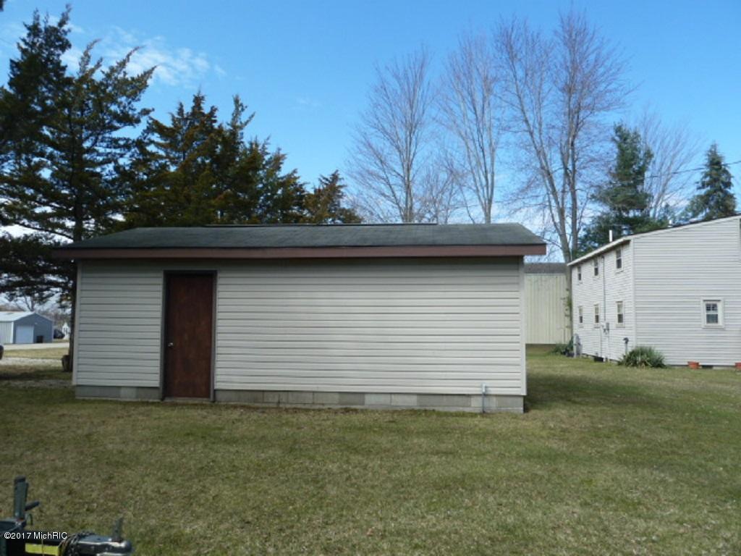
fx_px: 535
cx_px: 370
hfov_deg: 69.4
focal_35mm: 25
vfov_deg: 54.9
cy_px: 278
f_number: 4
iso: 80
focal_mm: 4.1
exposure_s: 1/400
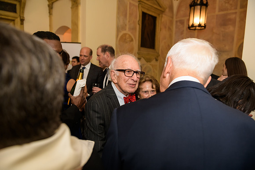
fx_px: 170
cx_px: 128
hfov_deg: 73.7
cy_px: 85
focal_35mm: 24
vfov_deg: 53.2
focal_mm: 24
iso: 1000
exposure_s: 1/125
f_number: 3.2
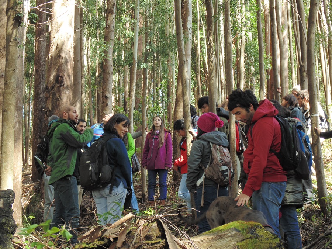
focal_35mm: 65
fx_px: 623
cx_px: 166
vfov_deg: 22.6
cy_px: 124
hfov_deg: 29.8
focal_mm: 11.7
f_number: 4.1
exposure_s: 1/30
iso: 100
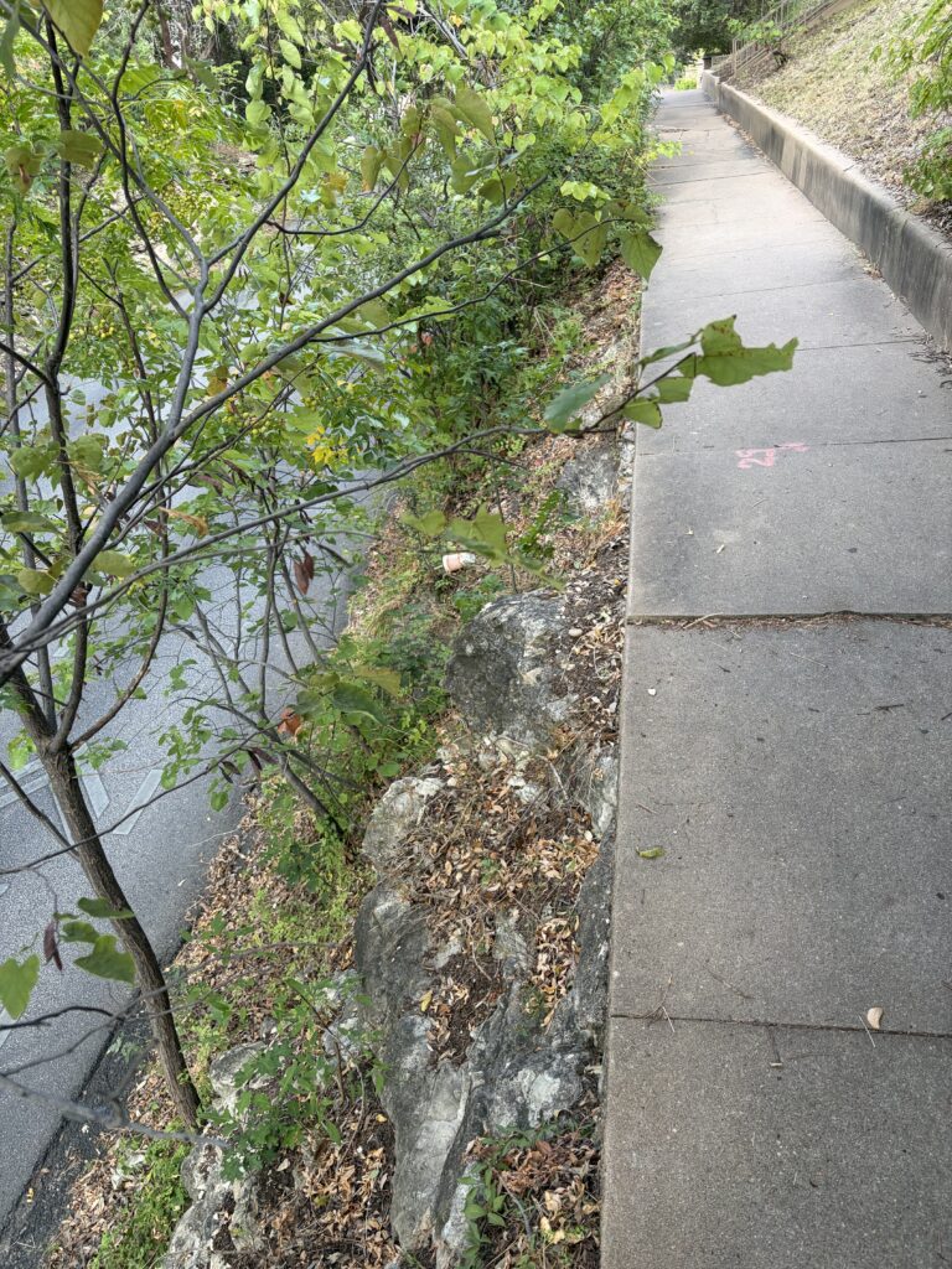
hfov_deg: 53.1
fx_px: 953
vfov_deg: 67.3
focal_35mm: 26
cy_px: 634
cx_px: 476
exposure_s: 1/122
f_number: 1.6
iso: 64
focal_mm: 5.96
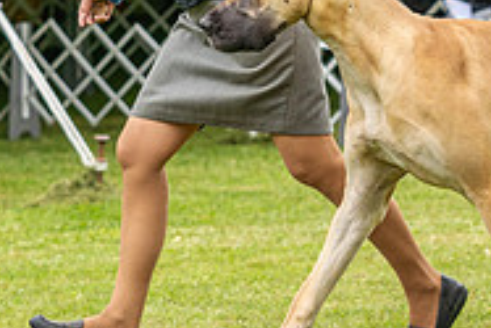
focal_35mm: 279
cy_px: -1
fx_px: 3808
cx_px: 557
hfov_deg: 7.3
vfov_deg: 4.9
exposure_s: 1/800
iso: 400
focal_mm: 90
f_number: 4
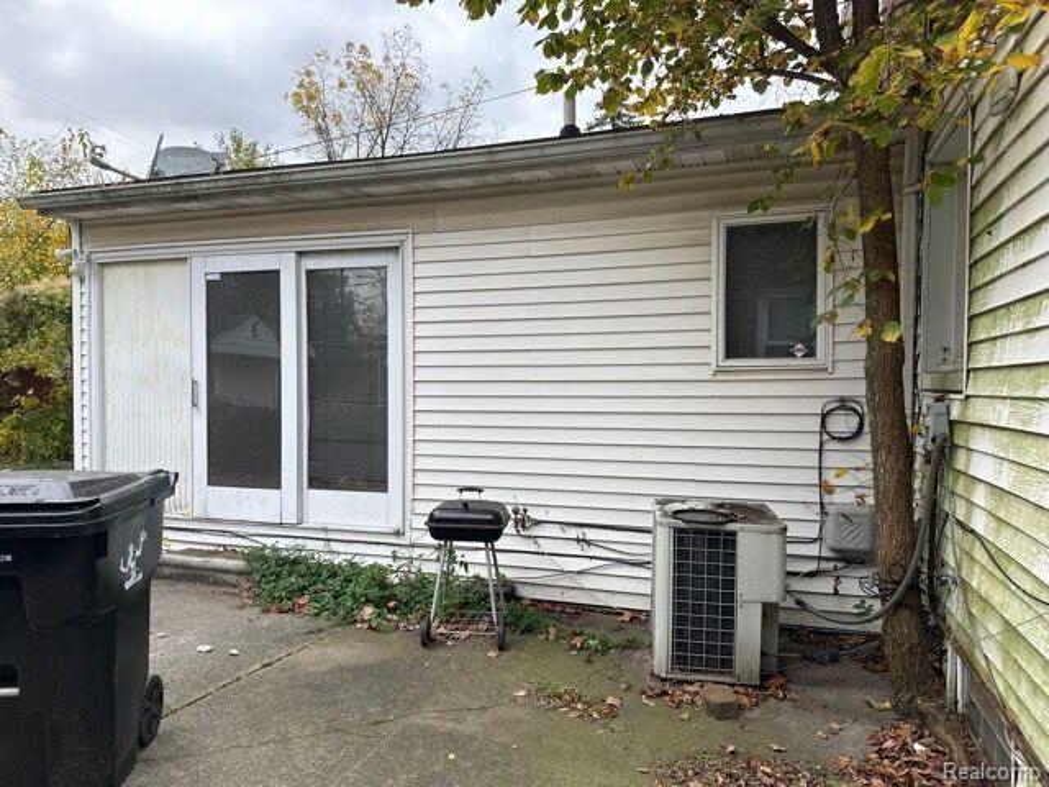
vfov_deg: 56.8
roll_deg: -0.9
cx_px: 524
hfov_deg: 71.6
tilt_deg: -0.8
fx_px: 727
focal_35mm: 24
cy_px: 394
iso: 64
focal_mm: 6.86
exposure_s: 1/224
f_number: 1.78
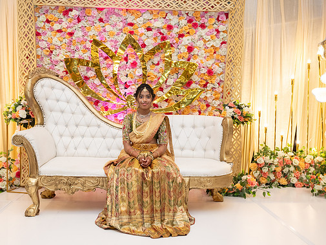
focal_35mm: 38
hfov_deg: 48.9
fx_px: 358
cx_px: 146
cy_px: 122
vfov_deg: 37.7
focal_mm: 34
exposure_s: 1/160
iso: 1600
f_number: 4.5
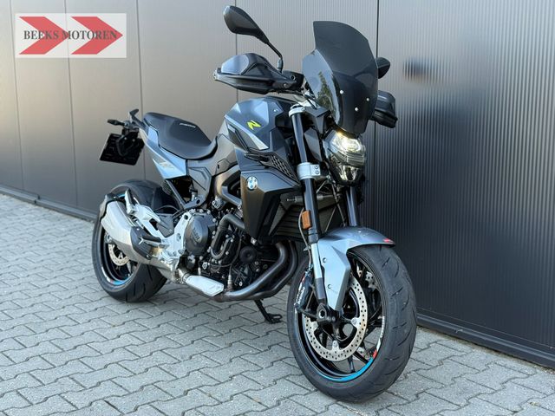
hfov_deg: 39.7
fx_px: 770
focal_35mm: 48
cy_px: 208
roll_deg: +0.4
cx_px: 278
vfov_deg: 30.3
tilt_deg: -9.6
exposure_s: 1/250
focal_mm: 6.76
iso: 80
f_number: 1.78
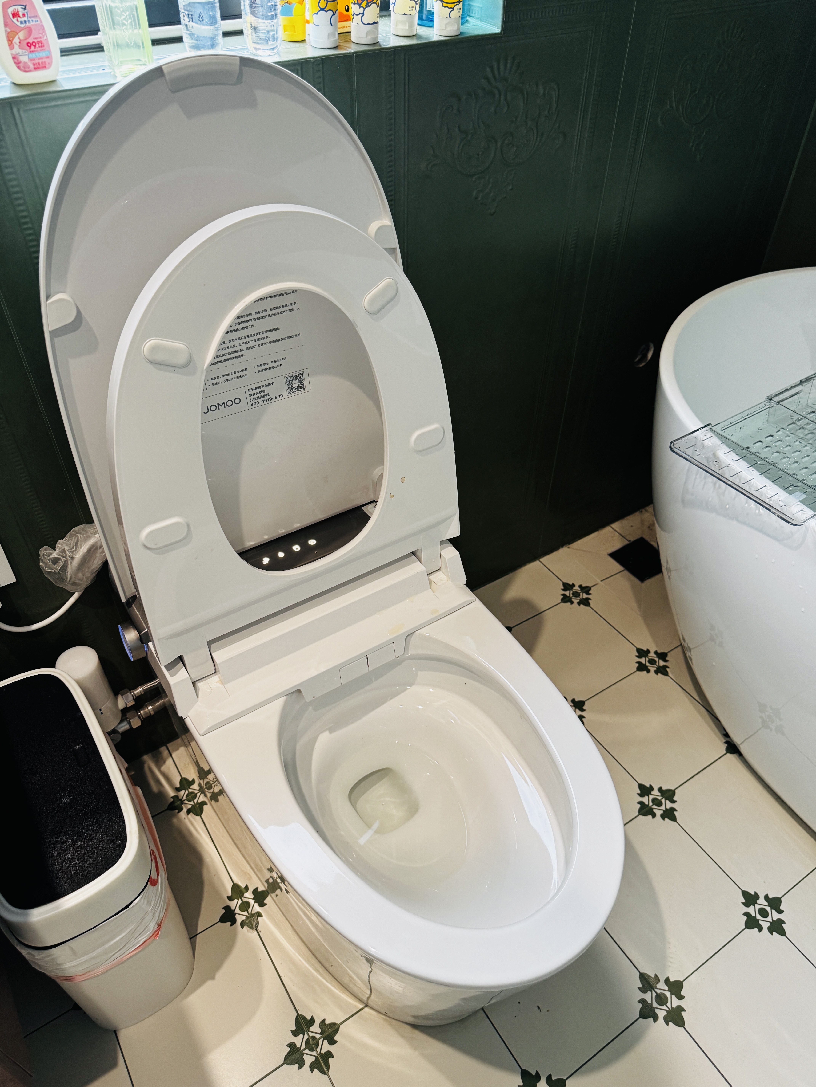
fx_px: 754
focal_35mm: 24
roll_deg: -1.3
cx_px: 408
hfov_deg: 56.8
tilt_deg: -42.6
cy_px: 544
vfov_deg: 71.6
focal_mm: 6.76
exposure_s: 1/100
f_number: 1.78
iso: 200
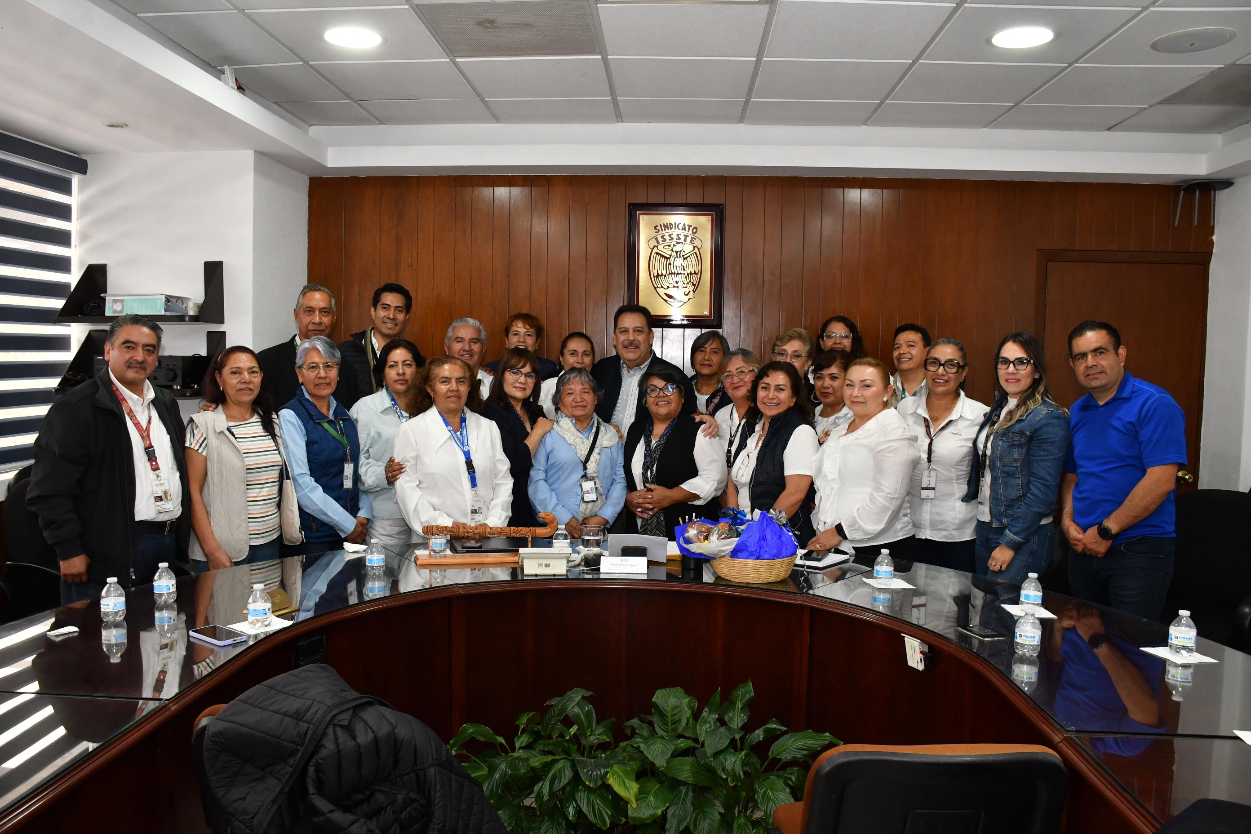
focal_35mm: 27
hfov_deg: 67.4
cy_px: 417
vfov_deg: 47.9
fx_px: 938
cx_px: 626
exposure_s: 1/100
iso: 1000
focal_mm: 18
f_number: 5.6
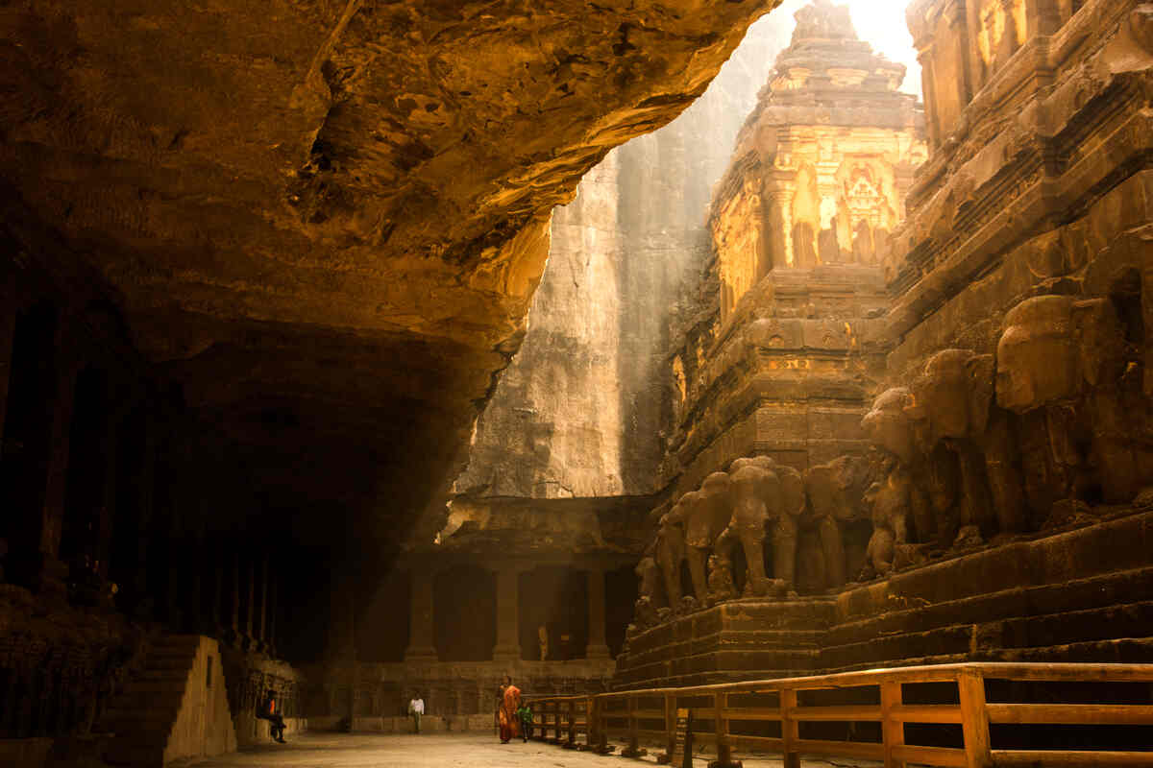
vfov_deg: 35.1
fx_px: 1217
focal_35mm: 38
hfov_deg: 50.7
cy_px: 384
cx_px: 576
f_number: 8
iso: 100
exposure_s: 1/80
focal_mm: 38
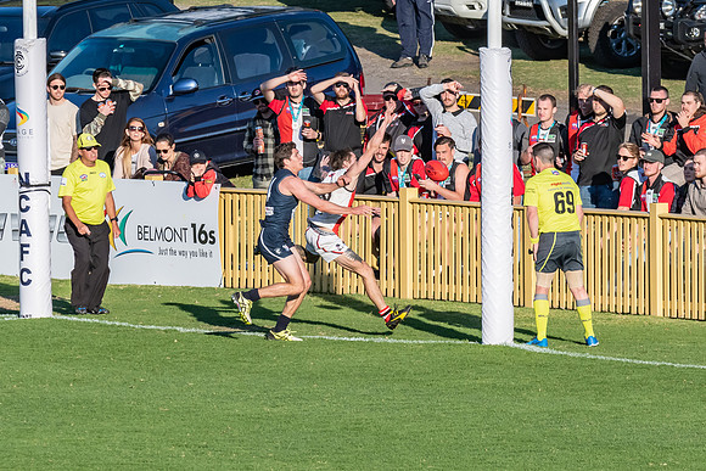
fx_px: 11789
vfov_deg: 2.3
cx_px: 420
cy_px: 248
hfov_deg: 3.4
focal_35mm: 601
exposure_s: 1/2500
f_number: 10
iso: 800
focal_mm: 280
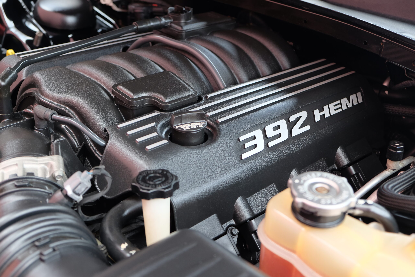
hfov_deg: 46.4
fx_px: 484
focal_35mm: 42
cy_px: 138
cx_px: 208
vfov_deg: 31.9
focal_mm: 27.7
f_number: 3.2
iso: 400
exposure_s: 1/80
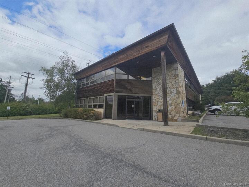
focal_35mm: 13
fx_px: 94
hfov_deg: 106.2
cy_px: 94
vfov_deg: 89.9
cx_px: 124
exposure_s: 1/2657
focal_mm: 2.2
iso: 50
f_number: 2.2
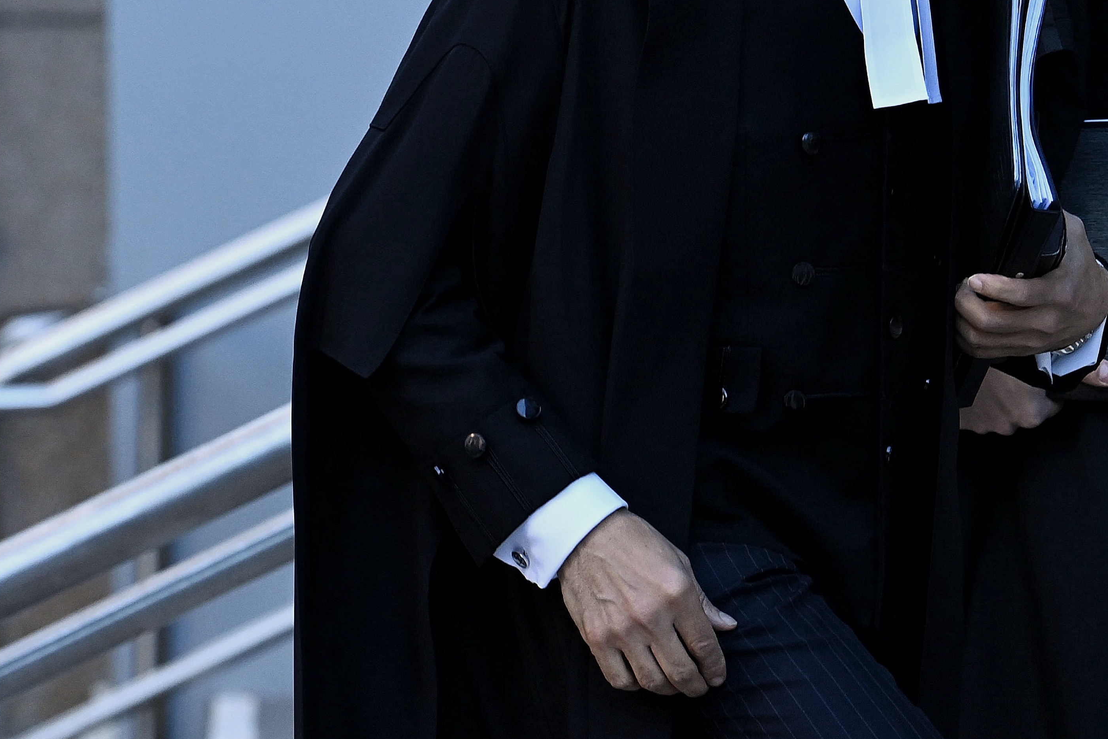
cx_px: 921
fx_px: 9387
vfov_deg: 4.5
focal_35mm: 305
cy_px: 32
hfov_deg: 6.7
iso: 3200
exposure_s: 1/640
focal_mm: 155
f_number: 6.3
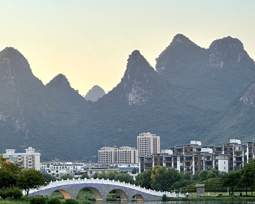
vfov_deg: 11.0
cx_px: 95
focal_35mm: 140
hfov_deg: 13.8
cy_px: 130
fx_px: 1056
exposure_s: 1/99
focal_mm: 9
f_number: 2.8
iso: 40
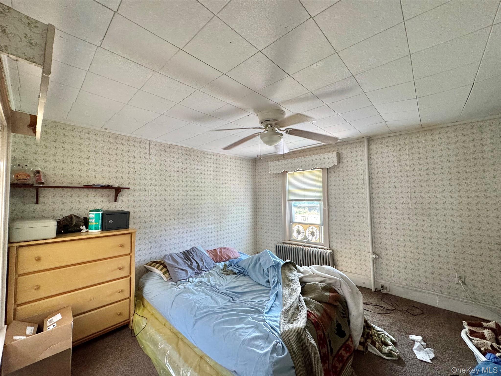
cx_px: 250
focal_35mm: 14
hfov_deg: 102.1
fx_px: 203
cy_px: 188
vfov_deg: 85.7
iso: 200
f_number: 2.2
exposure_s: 1/60
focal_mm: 2.22
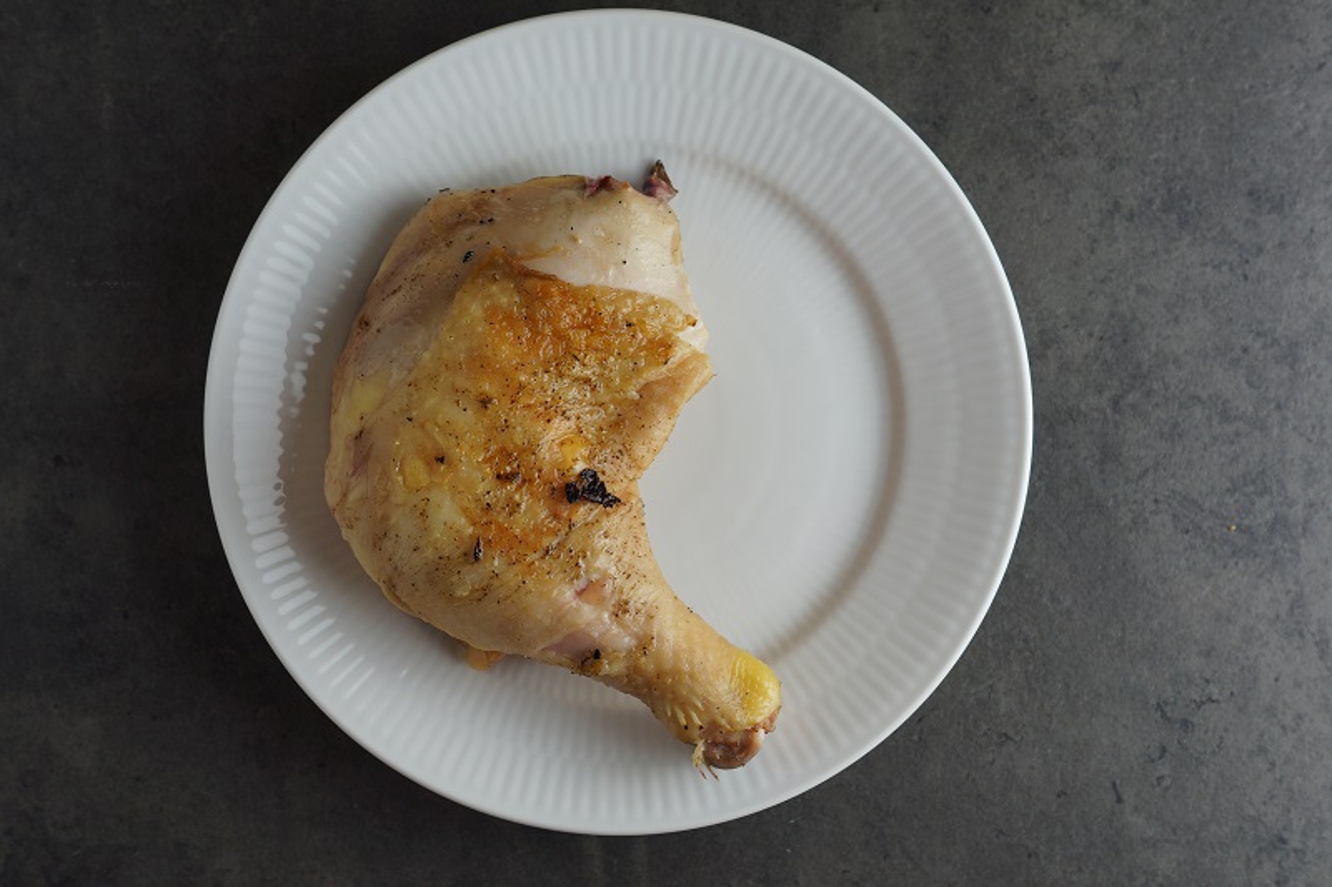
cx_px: 666
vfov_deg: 18.2
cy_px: 444
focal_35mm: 75
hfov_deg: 27.0
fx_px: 2774
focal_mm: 50
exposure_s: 1/80
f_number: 4
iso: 100
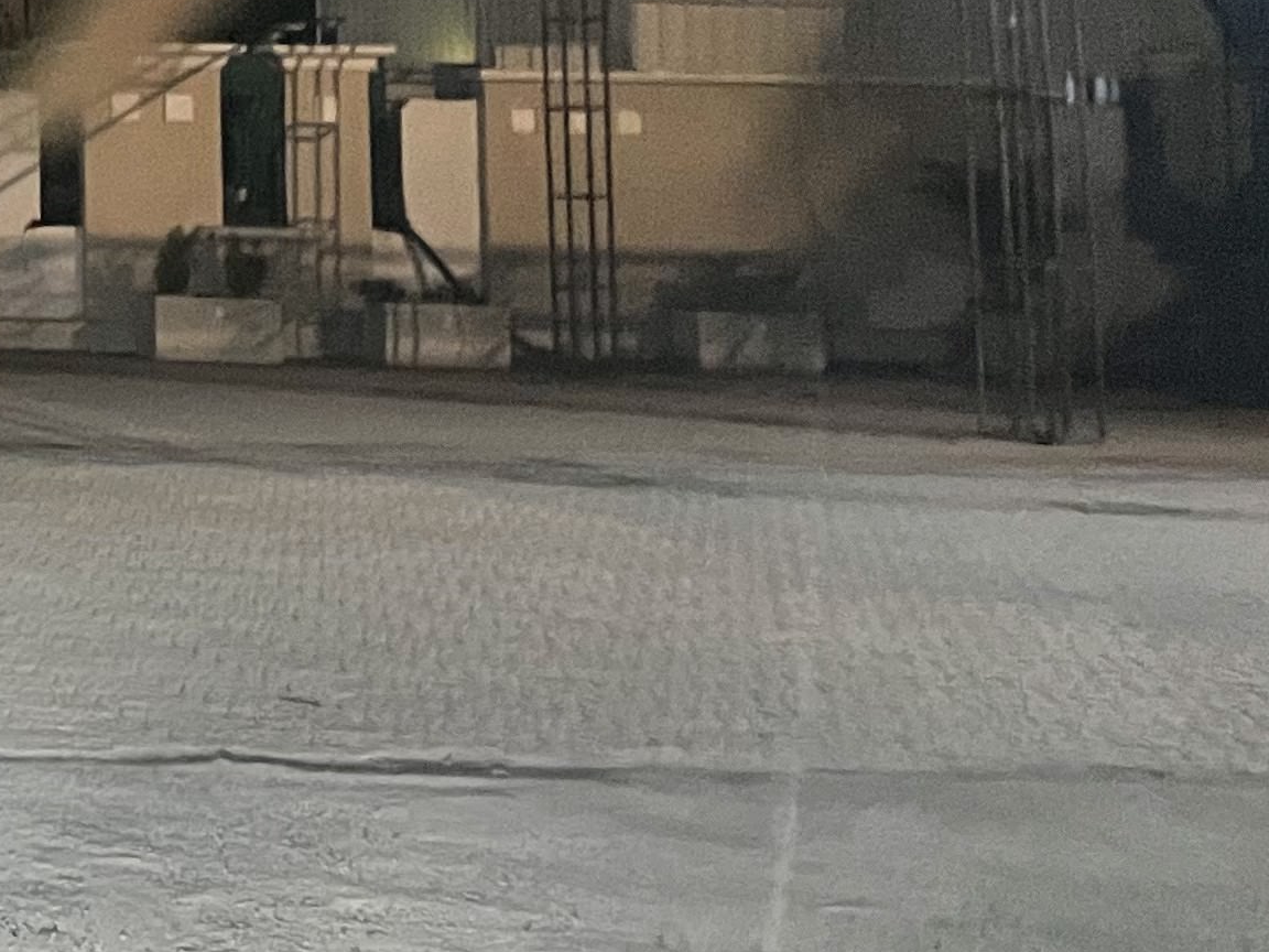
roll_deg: -0.7
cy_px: -165
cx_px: -908
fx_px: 3336
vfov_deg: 15.7
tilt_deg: +5.7
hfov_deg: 17.9
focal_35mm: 91
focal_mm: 4.2
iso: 800
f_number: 1.6
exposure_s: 1/25
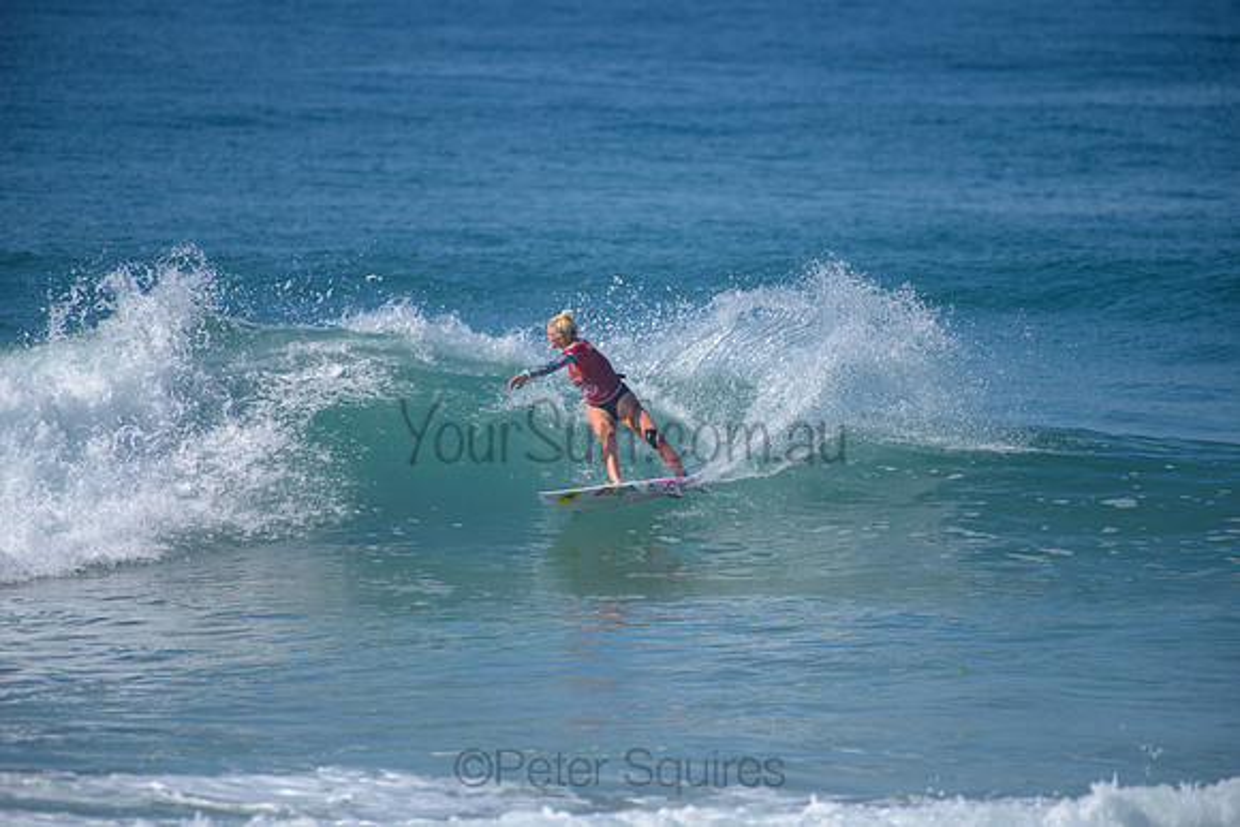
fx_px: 17225
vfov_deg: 2.8
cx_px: 620
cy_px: 414
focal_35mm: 500
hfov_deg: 4.1
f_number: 5.6
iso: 180
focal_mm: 500
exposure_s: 1/2000
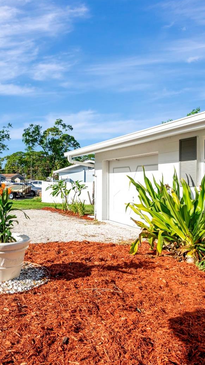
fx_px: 251
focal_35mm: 26
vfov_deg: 71.9
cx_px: 39
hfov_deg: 42.3
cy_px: 187
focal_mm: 16
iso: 100
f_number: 9
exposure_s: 1/60
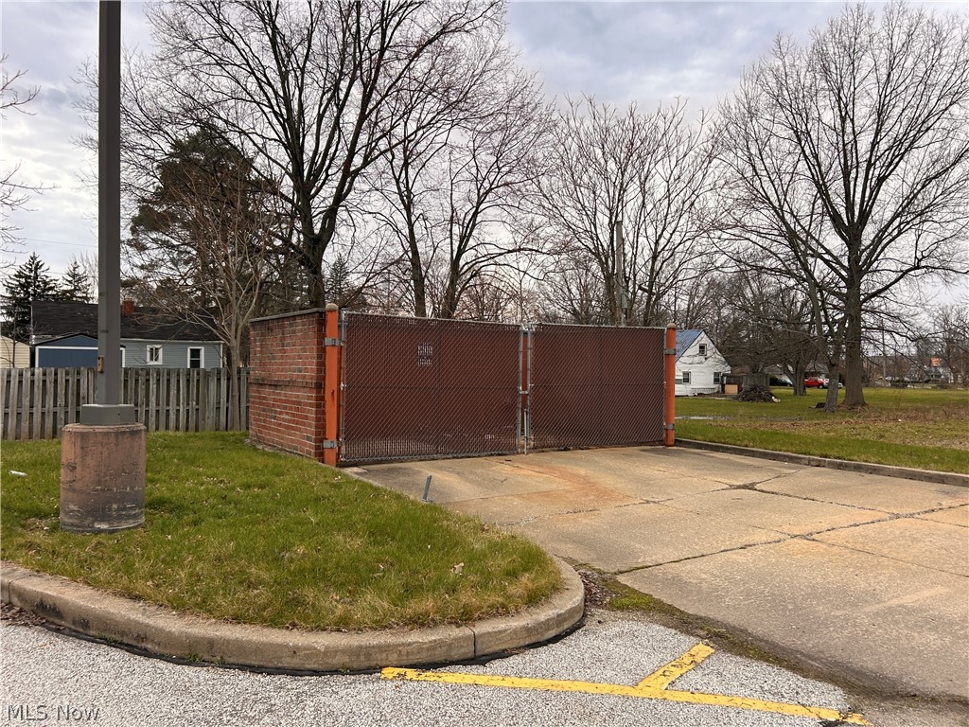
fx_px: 728
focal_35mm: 26
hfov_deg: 67.3
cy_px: 364
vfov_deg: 53.1
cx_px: 484
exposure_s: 1/2045
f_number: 1.5
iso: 50
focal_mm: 5.7
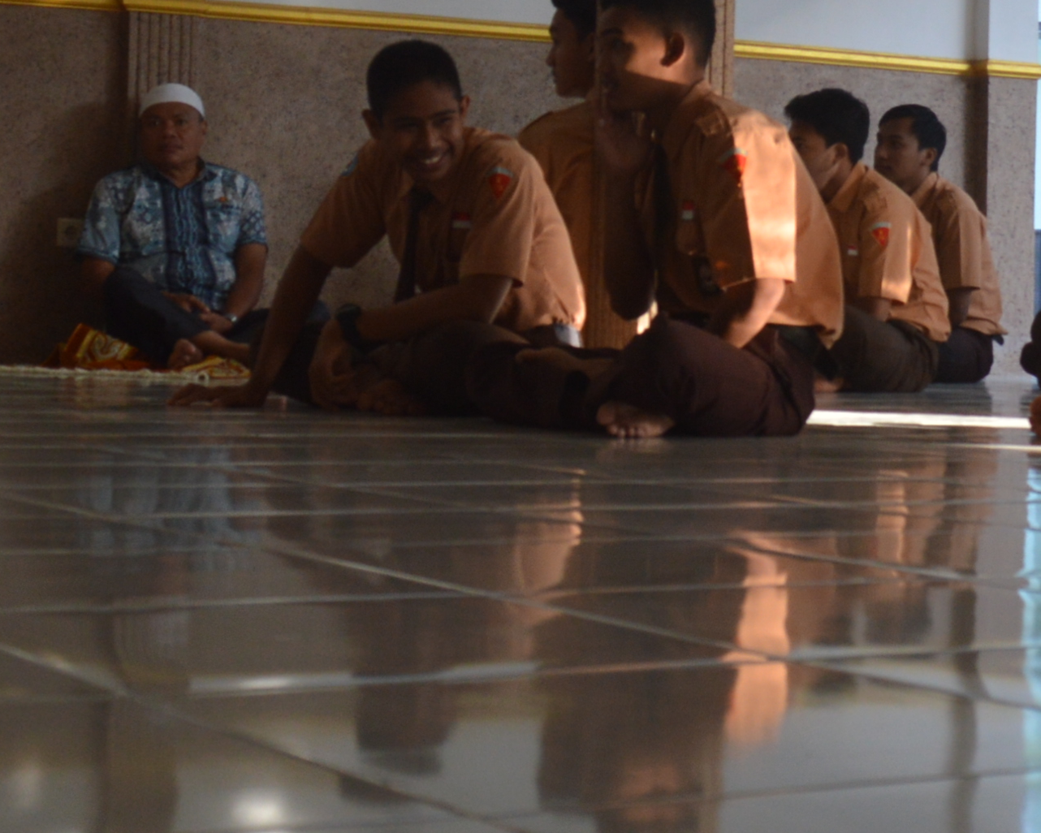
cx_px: 795
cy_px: 283
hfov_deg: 19.2
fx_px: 3051
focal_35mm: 99
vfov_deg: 15.5
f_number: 5.6
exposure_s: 1/125
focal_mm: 20
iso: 280
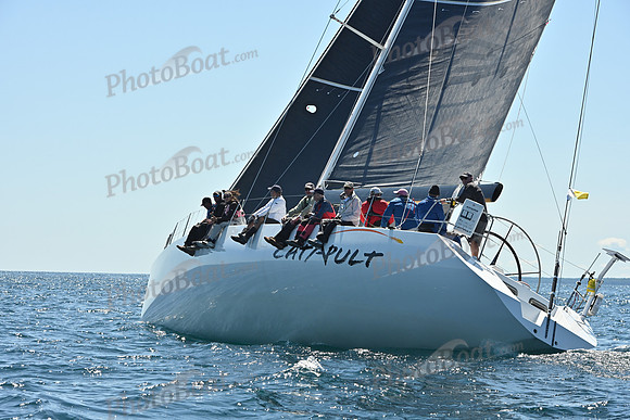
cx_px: 315
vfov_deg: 12.2
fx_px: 1960
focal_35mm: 112
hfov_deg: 18.3
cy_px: 210
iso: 320
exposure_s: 1/1000
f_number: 9
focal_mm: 112
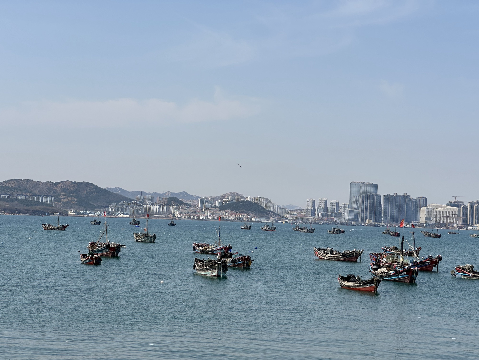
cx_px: 240
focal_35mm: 77
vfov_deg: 19.1
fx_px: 1065
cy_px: 180
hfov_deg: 25.3
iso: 32
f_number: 2.8
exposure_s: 1/1248
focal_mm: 9
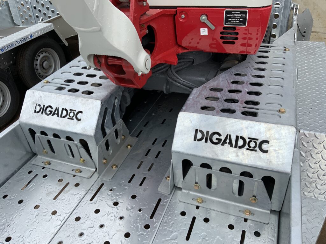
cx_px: 163
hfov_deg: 61.7
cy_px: 122
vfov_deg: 48.2
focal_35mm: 29
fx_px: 273
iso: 16
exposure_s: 1/829
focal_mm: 3
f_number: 1.8
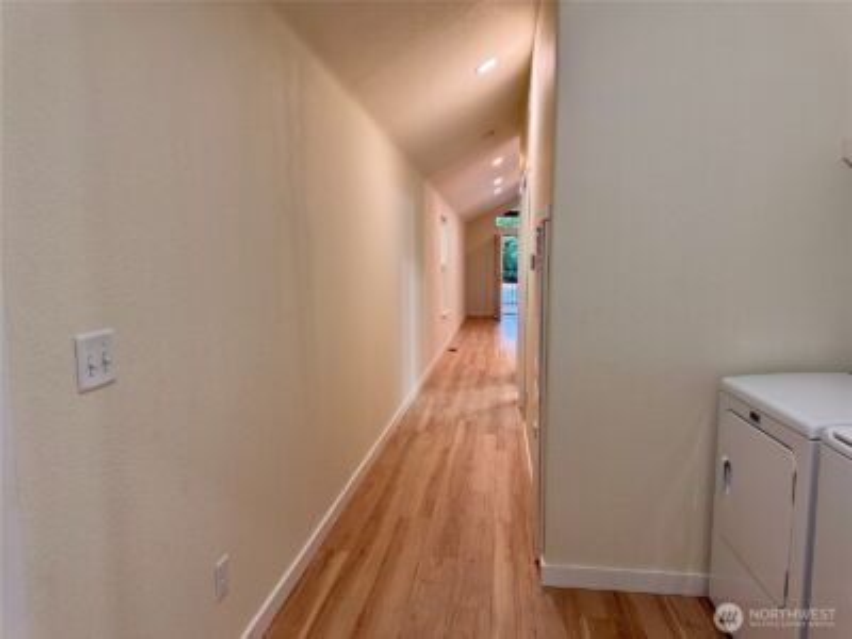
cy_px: 320
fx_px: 591
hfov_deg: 71.6
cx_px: 426
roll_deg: +0.1
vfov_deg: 56.8
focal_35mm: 24
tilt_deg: -6.3
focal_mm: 6.76
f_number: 1.78
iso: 200
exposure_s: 1/120
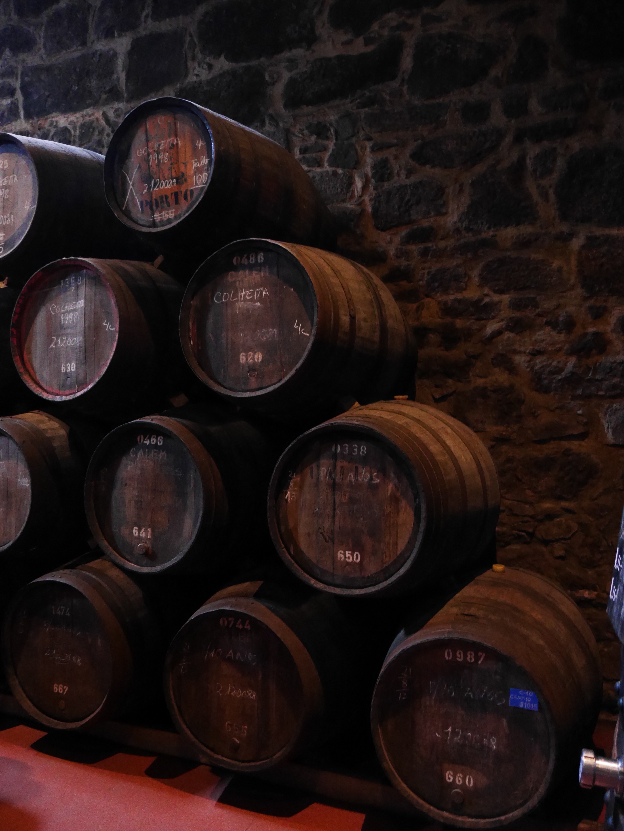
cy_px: 416
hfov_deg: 46.8
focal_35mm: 30
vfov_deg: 59.9
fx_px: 721
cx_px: 312
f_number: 3.6
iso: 3200
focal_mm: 15
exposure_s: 1/8
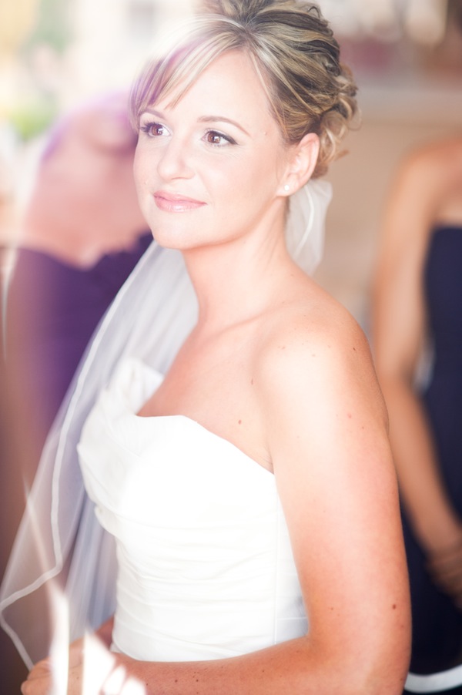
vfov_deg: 23.9
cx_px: 231
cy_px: 348
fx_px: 1639
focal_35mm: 85
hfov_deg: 16.0
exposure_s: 1/320
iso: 640
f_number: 2.2
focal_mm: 85
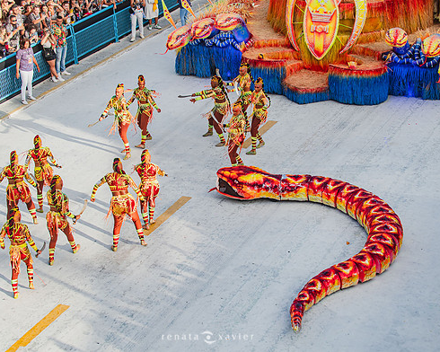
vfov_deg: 18.1
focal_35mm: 85
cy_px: 163
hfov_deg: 22.5
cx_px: 231
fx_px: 1107
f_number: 5.6
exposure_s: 1/800
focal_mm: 70
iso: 200
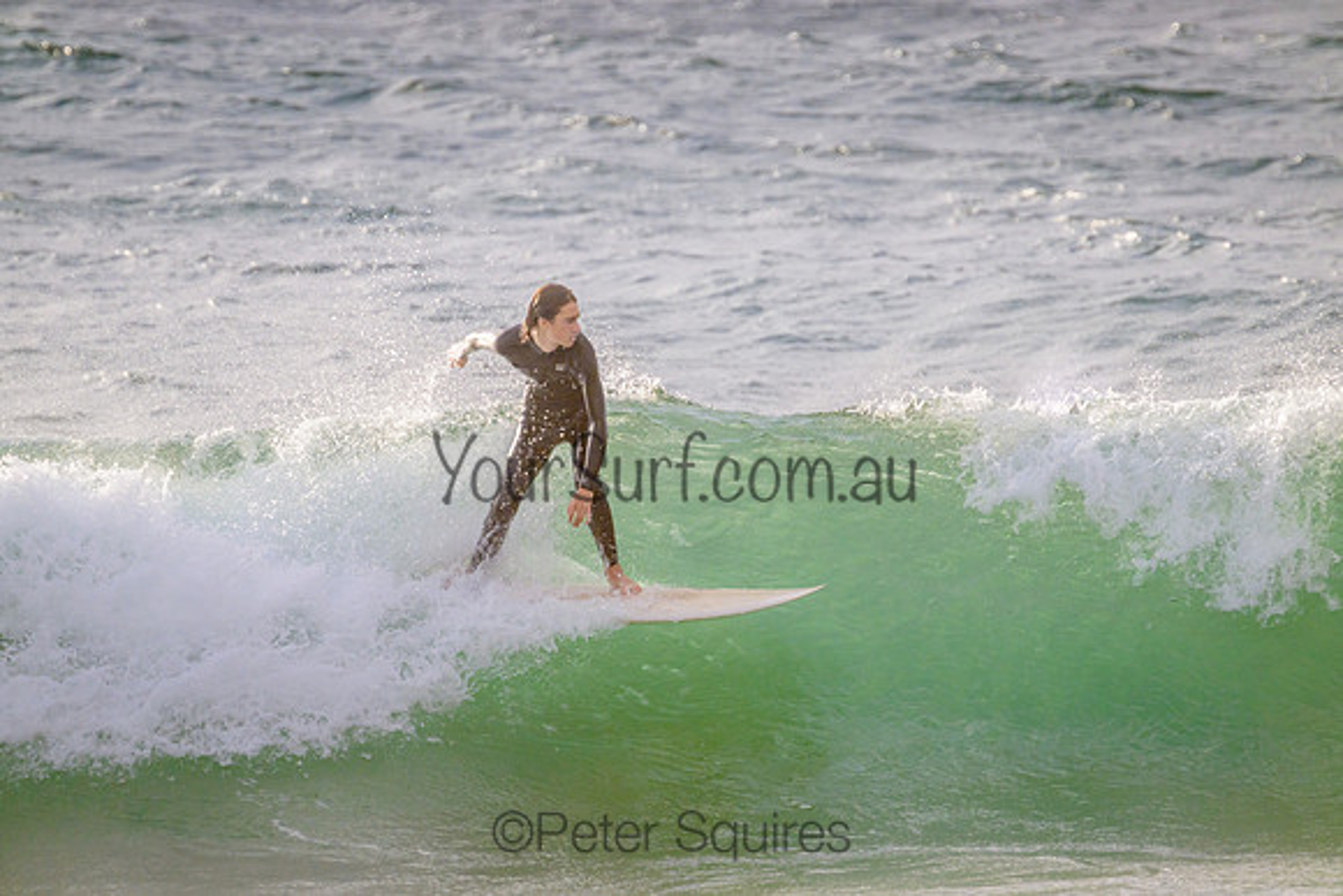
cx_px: 672
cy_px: 448
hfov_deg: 2.6
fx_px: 29850
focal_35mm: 800
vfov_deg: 1.7
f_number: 11
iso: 1100
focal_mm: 800
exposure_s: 1/2000
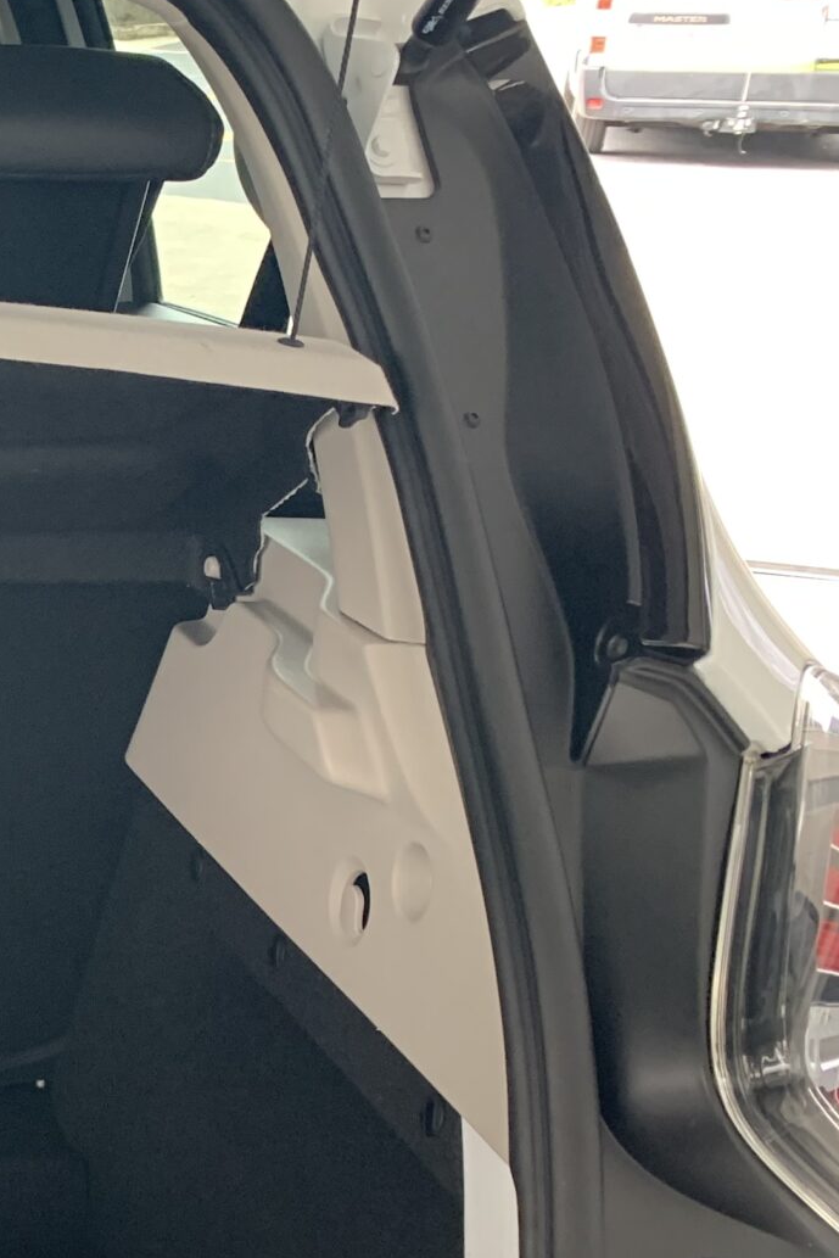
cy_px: 938
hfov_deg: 16.9
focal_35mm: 67
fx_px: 2341
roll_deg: -1.3
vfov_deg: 29.6
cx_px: -651
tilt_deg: -23.4
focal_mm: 4.25
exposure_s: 1/60
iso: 125
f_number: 1.8
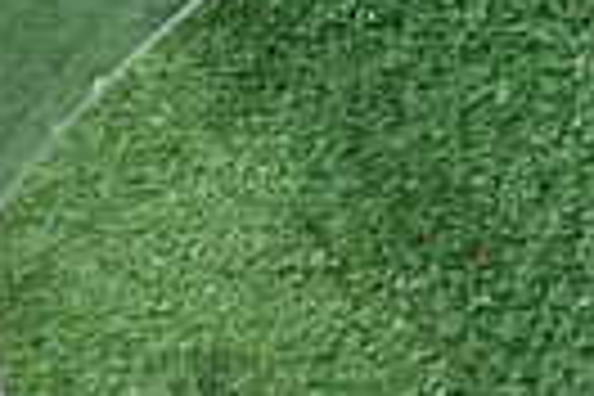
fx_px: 1947
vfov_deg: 11.0
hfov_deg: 16.1
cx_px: -248
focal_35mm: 118
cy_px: -266
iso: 400
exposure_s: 1/30
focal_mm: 4.5
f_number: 2
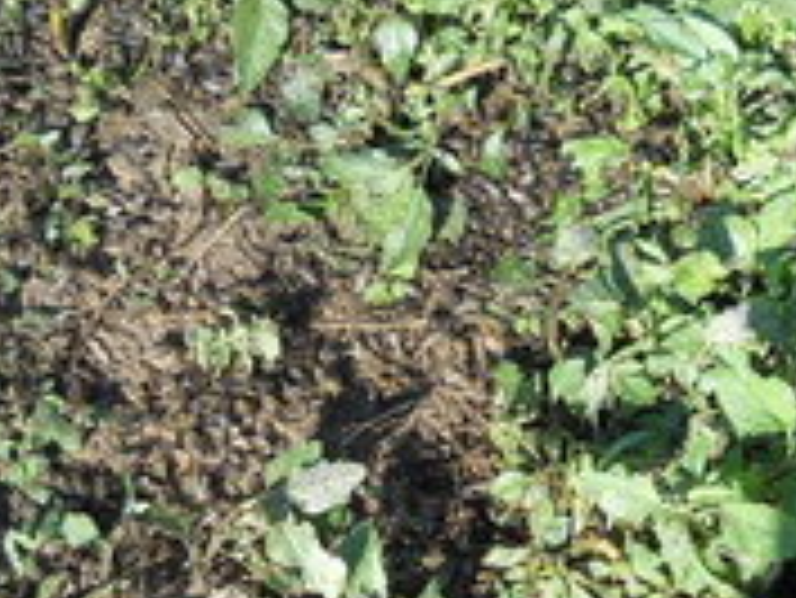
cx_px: 477
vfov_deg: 18.2
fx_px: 1864
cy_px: 393
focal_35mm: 81
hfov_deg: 24.1
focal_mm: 6.72
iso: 80
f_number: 3.1
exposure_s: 1/320
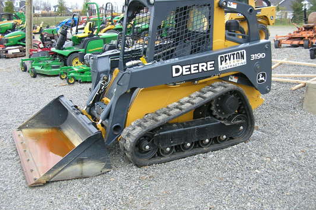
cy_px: 93
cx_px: 157
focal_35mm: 38
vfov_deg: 35.0
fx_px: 333
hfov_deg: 50.7
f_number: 2.7
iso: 50
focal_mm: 6
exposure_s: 1/11.6
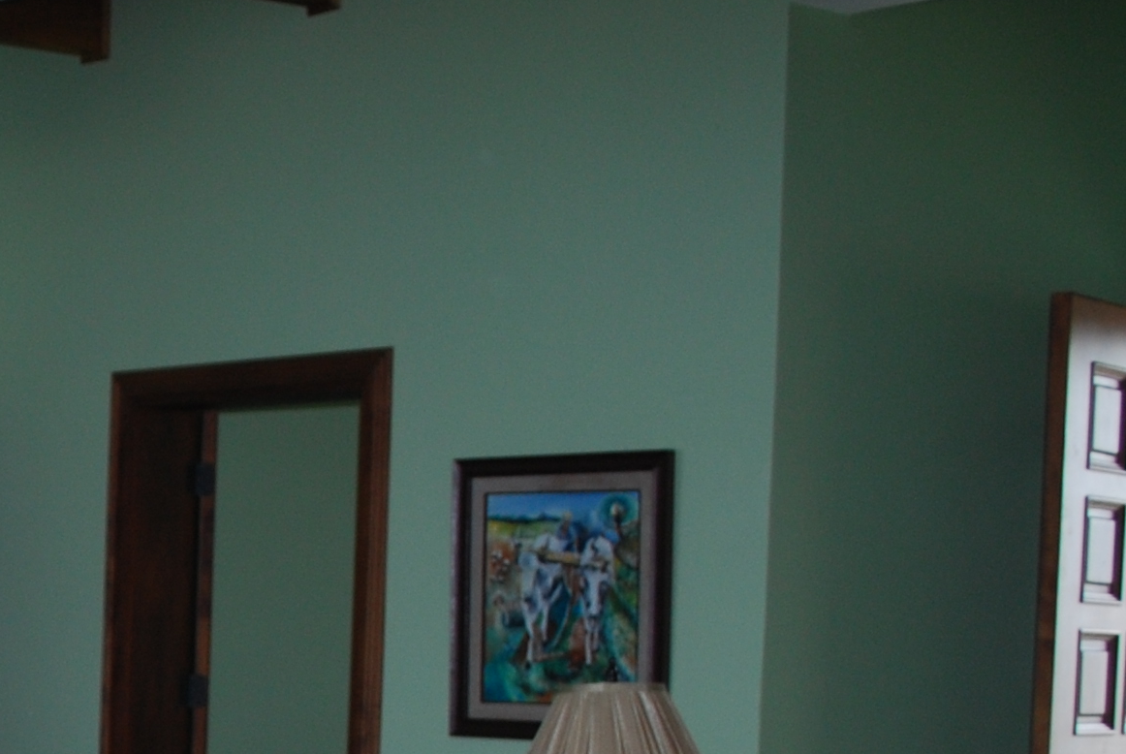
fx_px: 2819
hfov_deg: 20.0
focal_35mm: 90
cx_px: -492
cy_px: 941
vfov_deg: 14.7
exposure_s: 1/60
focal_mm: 18
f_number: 3.5
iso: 250
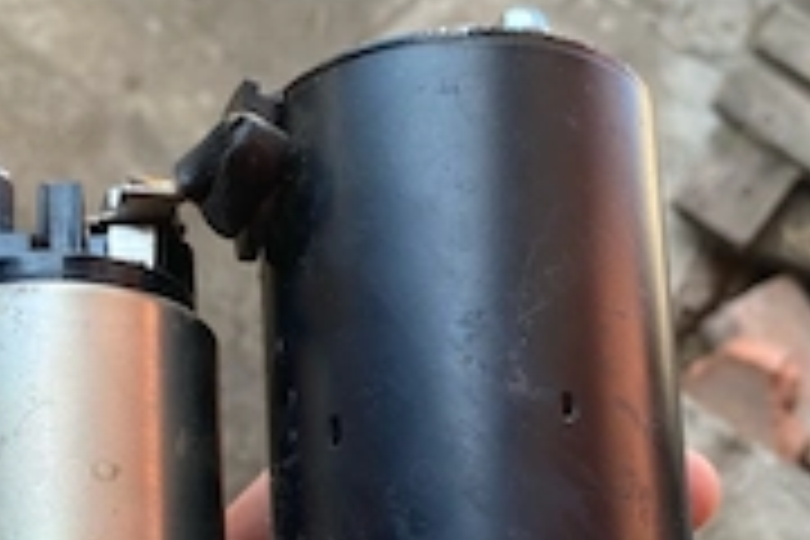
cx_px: 387
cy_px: 616
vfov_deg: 21.3
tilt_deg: -70.5
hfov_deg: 33.4
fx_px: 1350
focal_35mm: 60
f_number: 1.8
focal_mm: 4.25
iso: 32
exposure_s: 1/163
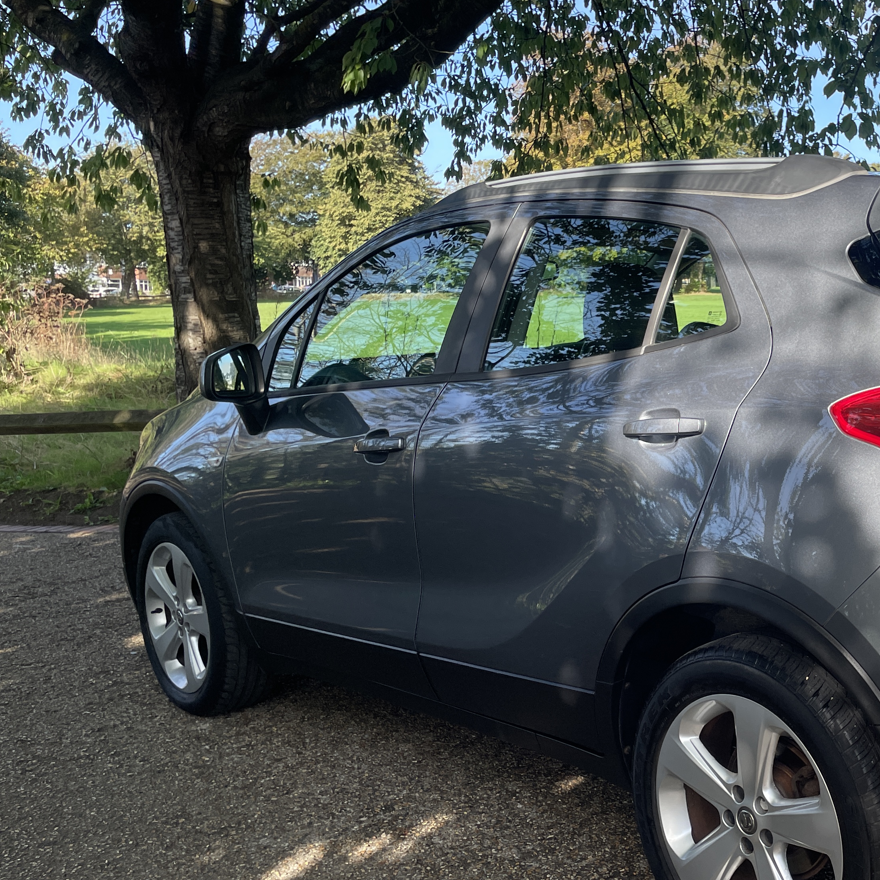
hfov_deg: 37.3
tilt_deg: -6.3
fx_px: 1208
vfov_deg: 40.0
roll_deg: +0.6
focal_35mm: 42
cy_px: 478
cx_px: 801
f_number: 1.6
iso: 32
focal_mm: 4.2
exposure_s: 1/567
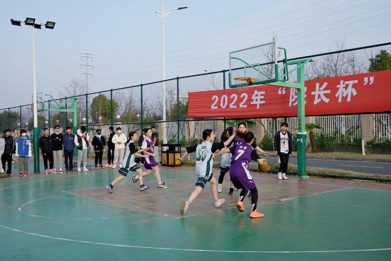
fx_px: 413
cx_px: 196
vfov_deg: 35.0
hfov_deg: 50.7
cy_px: 130
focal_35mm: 38
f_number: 9
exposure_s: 1/320
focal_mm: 38
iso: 320
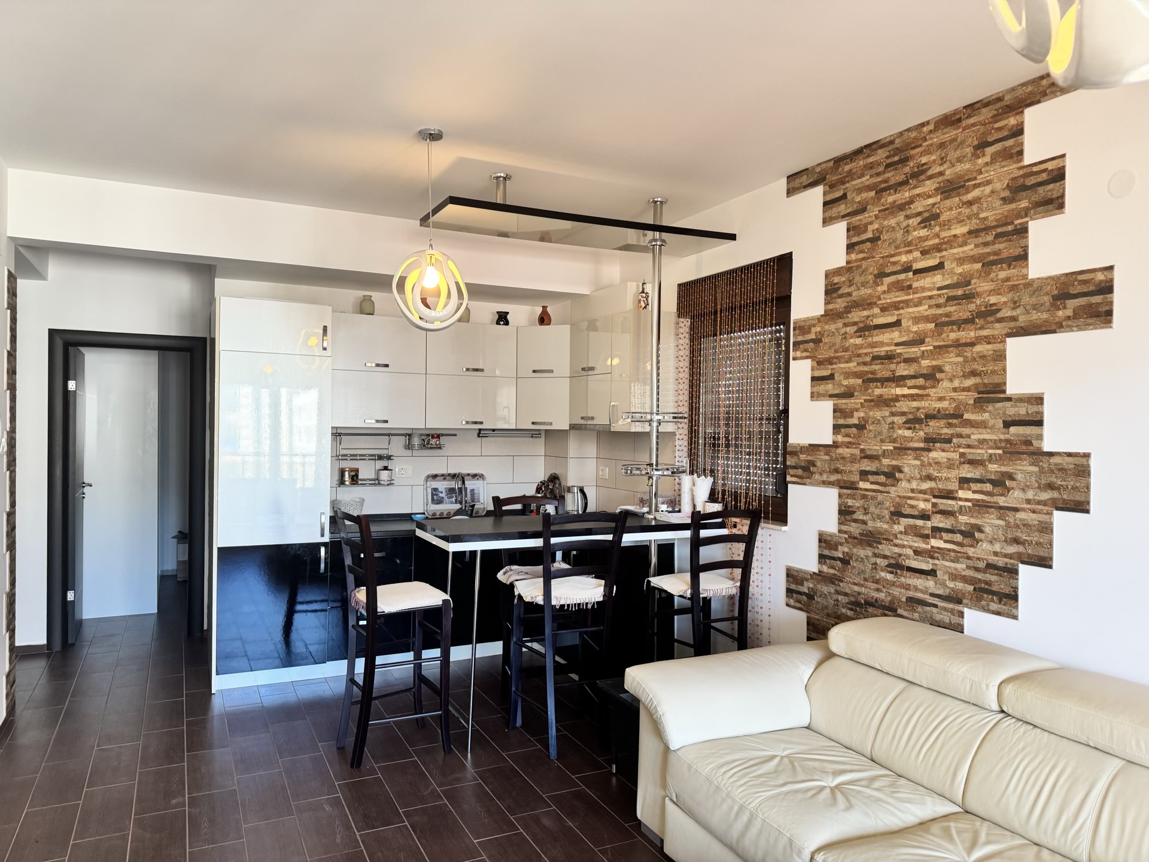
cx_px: 574
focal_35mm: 24
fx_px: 797
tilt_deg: -0.3
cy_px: 431
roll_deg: -0.6
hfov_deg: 71.6
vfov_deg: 56.8
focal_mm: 6.76
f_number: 1.78
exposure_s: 1/100
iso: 200
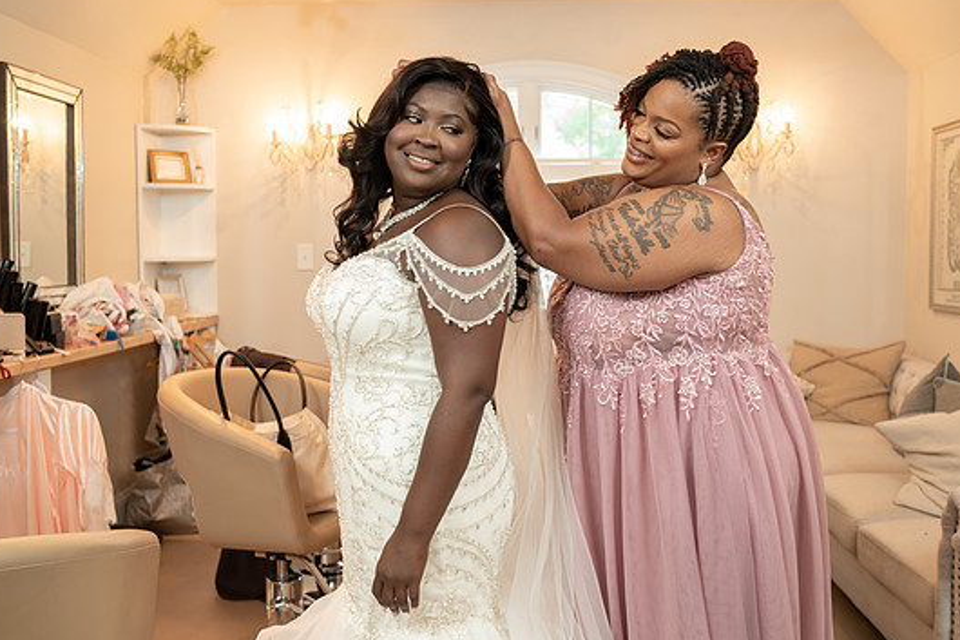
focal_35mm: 39
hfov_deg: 49.6
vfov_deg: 34.2
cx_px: 493
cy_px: 329
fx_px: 1040
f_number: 4
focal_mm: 35
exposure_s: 1/100
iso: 1600
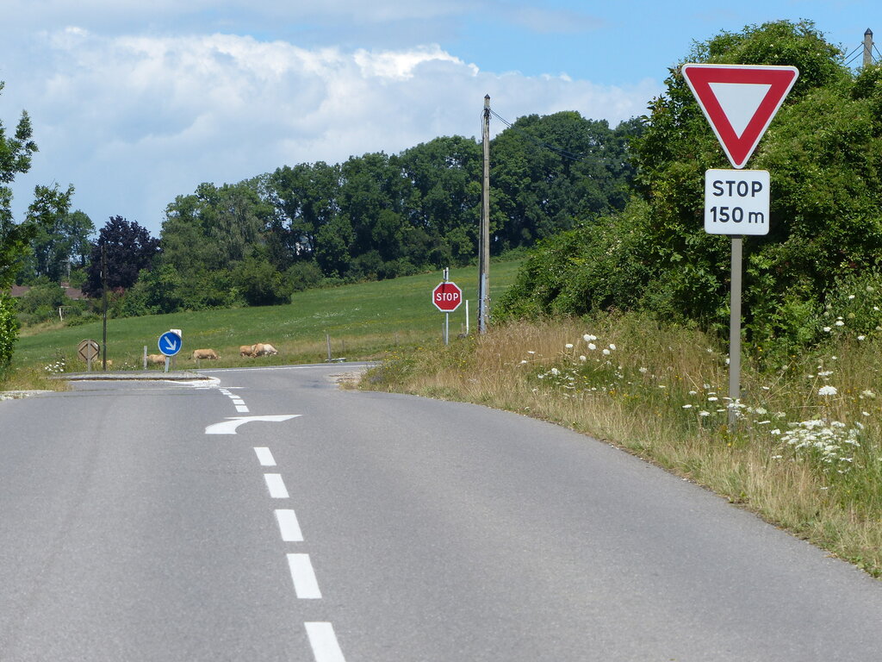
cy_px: 331
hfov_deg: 9.8
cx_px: 441
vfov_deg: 7.4
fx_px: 5121
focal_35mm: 201
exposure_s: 1/1300
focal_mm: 36.2
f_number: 4
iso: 100
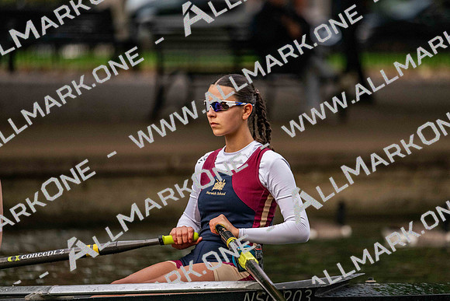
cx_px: 225
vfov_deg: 3.4
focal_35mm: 400
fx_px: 5001
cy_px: 150
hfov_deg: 5.2
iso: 2800
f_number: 4.5
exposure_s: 1/2500
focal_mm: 400
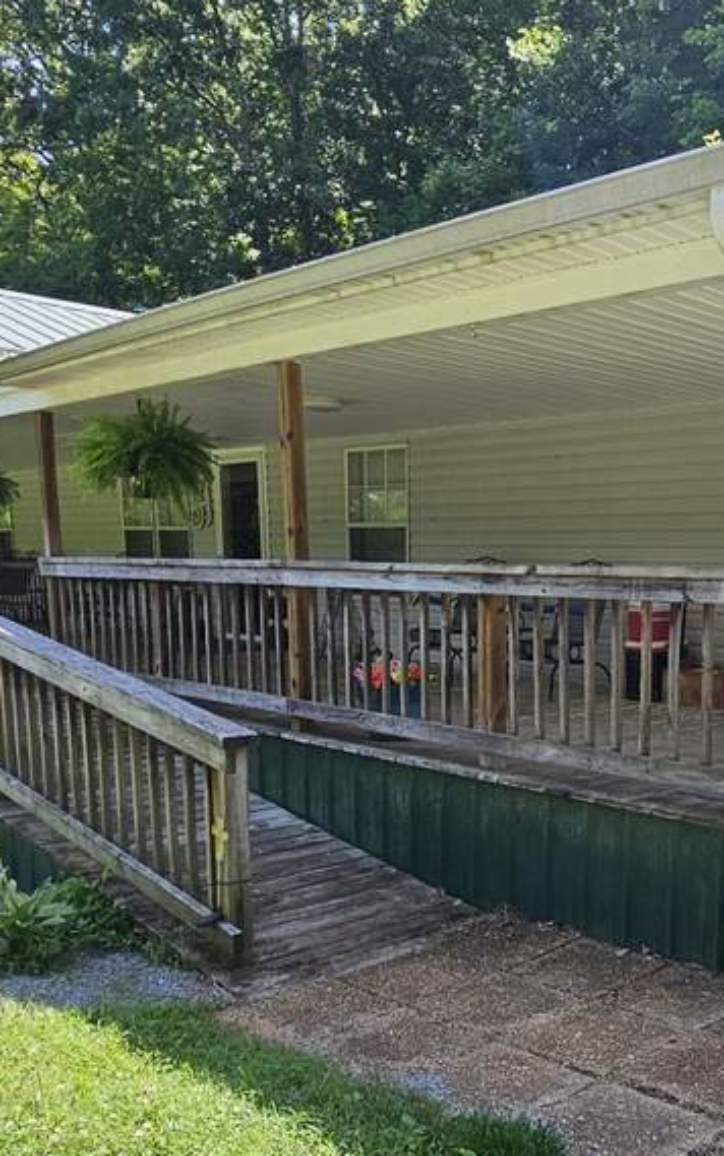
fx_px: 978
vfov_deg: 60.0
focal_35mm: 31
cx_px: 653
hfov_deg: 37.9
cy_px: 758
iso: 50
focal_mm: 2.2
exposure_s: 1/707
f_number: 2.2
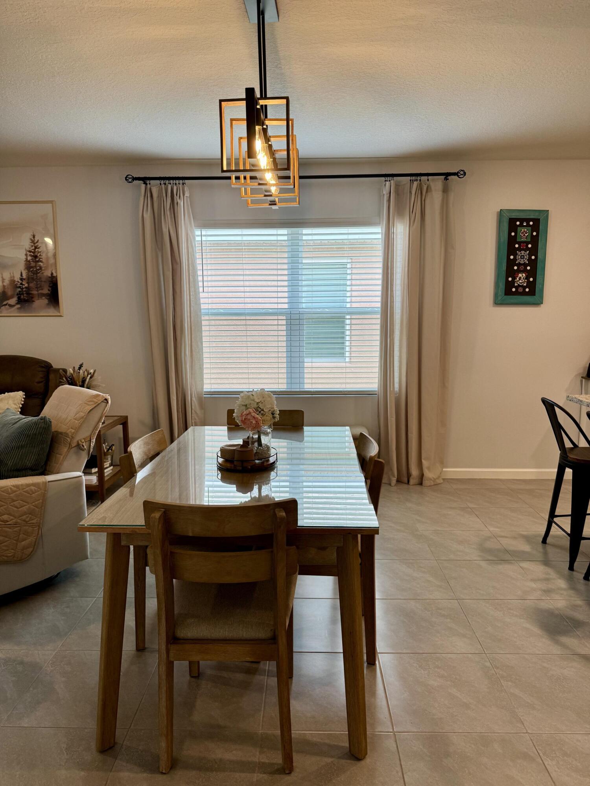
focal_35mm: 24
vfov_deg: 71.6
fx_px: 545
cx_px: 295
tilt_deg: -8.2
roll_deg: +1.1
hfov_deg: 56.8
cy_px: 393
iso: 80
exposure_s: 1/120
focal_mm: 6.76
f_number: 1.78
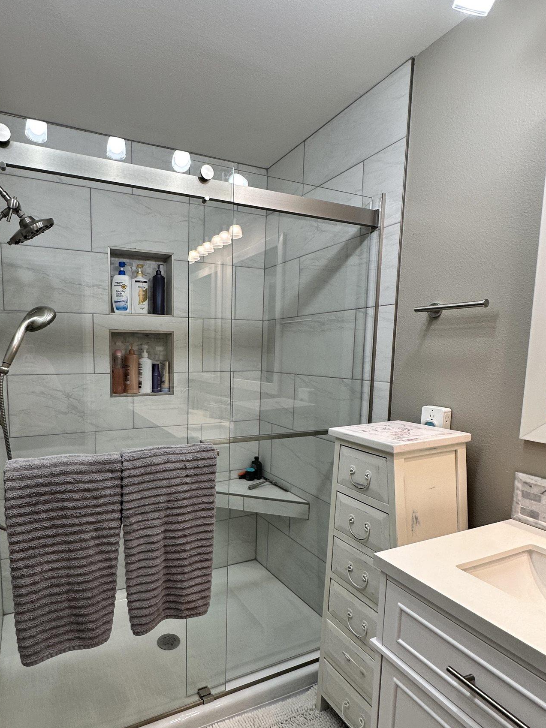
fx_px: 400
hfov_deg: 67.2
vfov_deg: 84.5
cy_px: 396
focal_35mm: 19
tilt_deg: -4.4
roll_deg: +0.0
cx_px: 193
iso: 100
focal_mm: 2.22
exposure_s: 1/120
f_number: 2.2
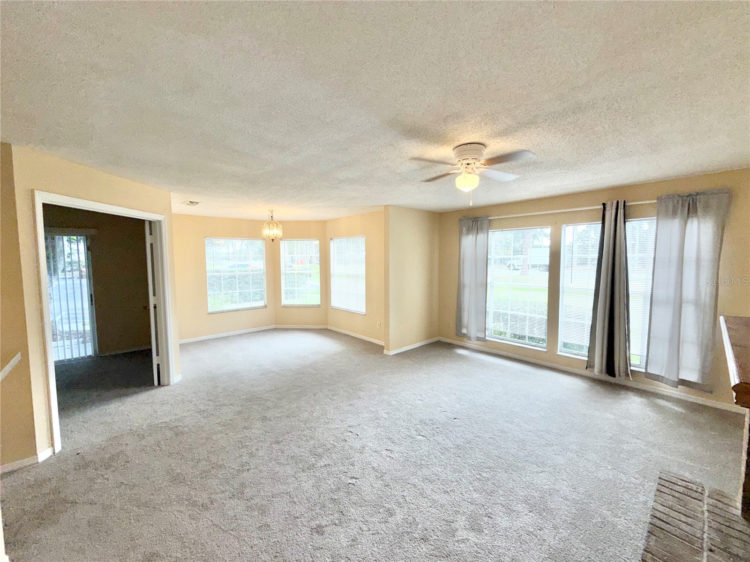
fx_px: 303
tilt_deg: -4.1
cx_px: 375
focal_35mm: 14
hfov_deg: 102.1
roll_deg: +0.9
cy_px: 281
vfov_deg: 85.7
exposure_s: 1/120
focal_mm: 2.22
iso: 20
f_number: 2.2
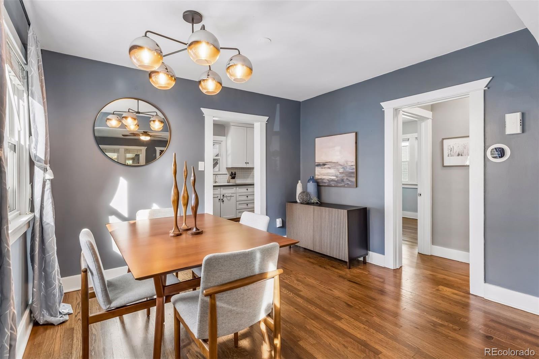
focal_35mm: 17
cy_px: 180
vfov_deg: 70.4
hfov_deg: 93.3
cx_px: 270
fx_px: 254
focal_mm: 17
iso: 400
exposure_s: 1/6
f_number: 9
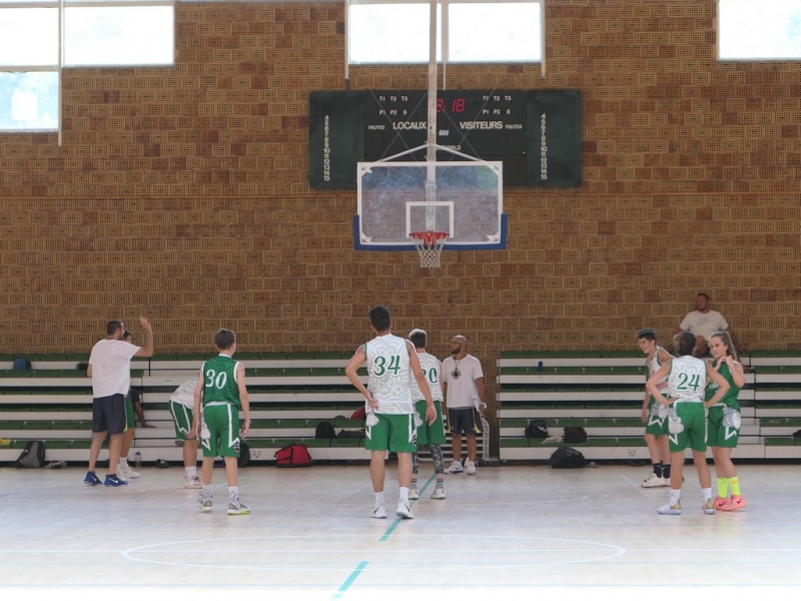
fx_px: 2522
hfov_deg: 18.0
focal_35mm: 109
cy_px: 300
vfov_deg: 13.6
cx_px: 400
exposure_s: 1/125
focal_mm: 26.4
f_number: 2.8
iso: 200
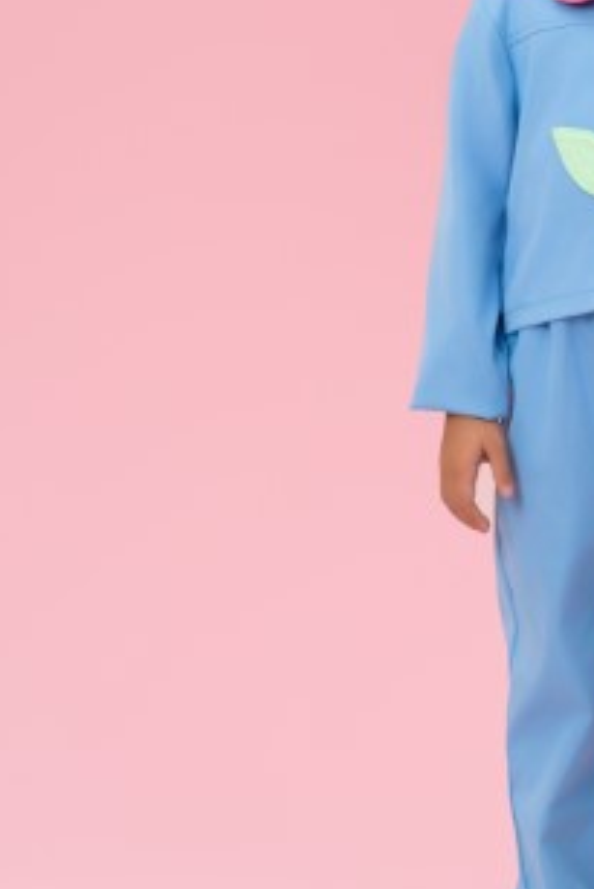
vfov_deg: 11.4
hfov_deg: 7.6
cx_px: 681
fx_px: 4450
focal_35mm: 180
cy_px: 287
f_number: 6.3
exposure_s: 1/125
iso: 100
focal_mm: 72
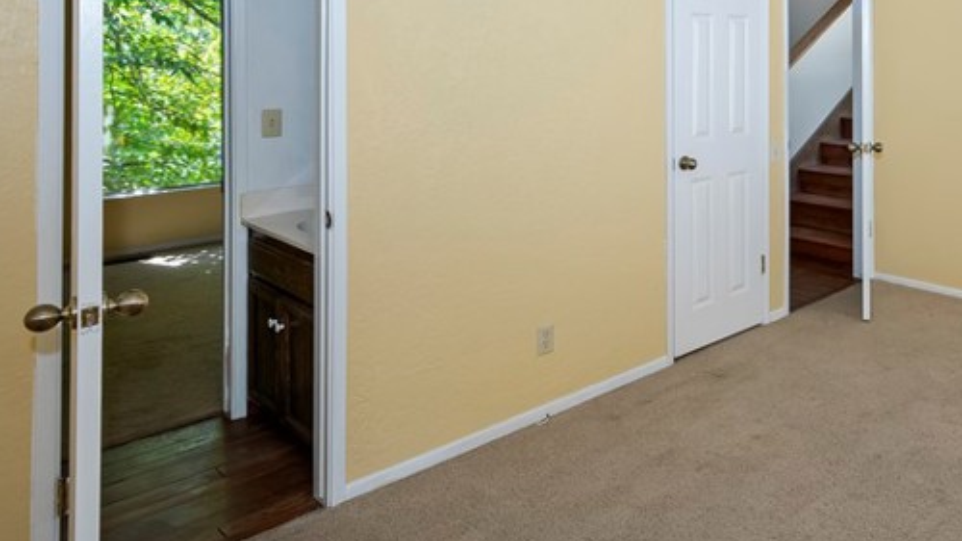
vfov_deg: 36.1
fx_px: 765
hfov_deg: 57.7
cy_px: 38
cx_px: 816
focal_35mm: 30
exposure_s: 1/20
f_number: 8
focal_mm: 14
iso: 400
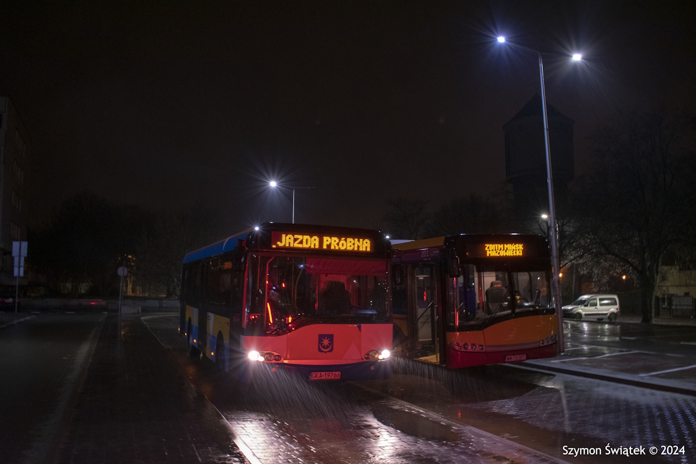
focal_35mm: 30
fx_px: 580
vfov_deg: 43.6
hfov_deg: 61.9
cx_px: 348
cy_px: 232
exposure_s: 1/8
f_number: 5
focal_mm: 20
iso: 800
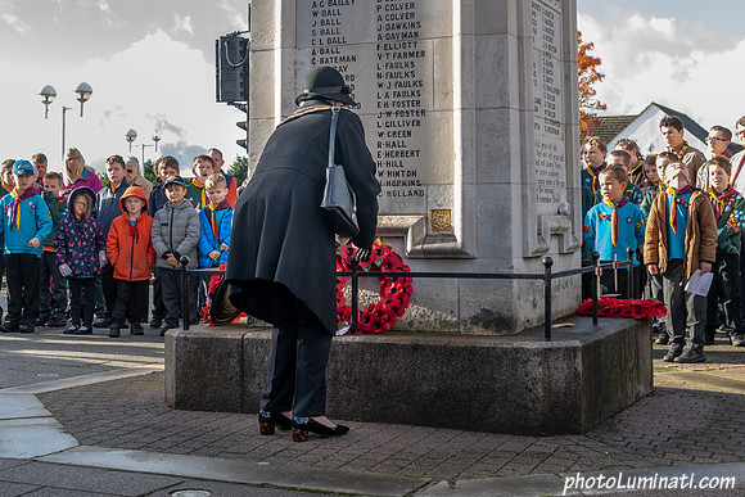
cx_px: 348
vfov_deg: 22.7
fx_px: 1235
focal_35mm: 60
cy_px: 168
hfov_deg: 33.5
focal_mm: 34
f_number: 5.6
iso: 640
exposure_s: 1/250
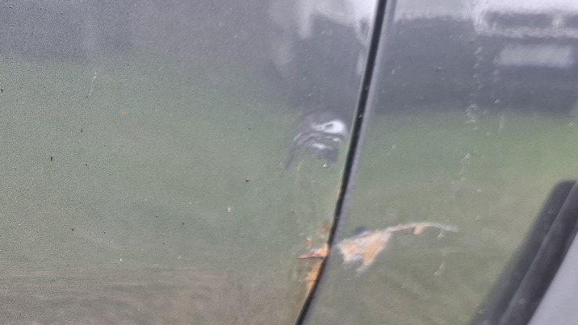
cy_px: 397
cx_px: -44
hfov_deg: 33.0
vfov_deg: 20.0
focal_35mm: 56
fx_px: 858
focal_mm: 5.54
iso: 80
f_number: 1.8
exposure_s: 1/100
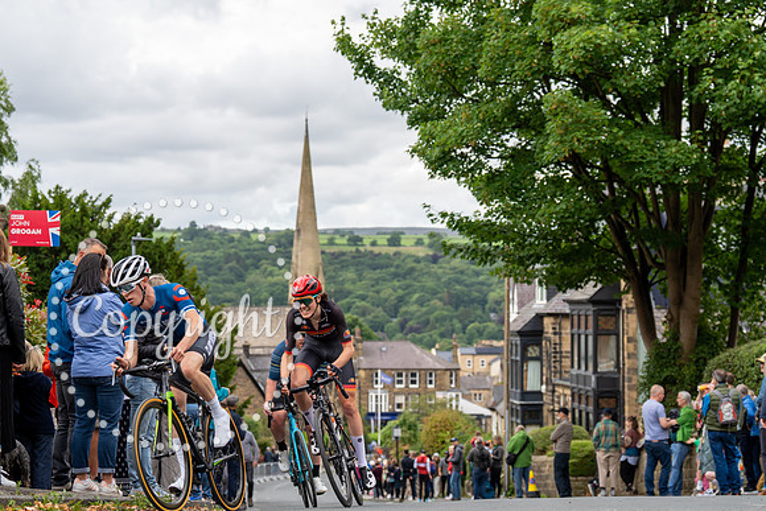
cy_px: 241
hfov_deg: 27.4
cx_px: 362
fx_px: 1573
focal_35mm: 74
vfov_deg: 18.5
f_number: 3.5
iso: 400
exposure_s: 1/800
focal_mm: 70
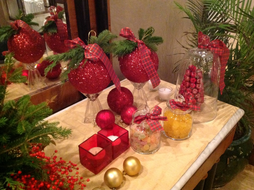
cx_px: 127
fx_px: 256
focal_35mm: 35
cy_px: 95
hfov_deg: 52.7
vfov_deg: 40.6
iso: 800
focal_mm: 4.28
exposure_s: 1/15
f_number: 2.4
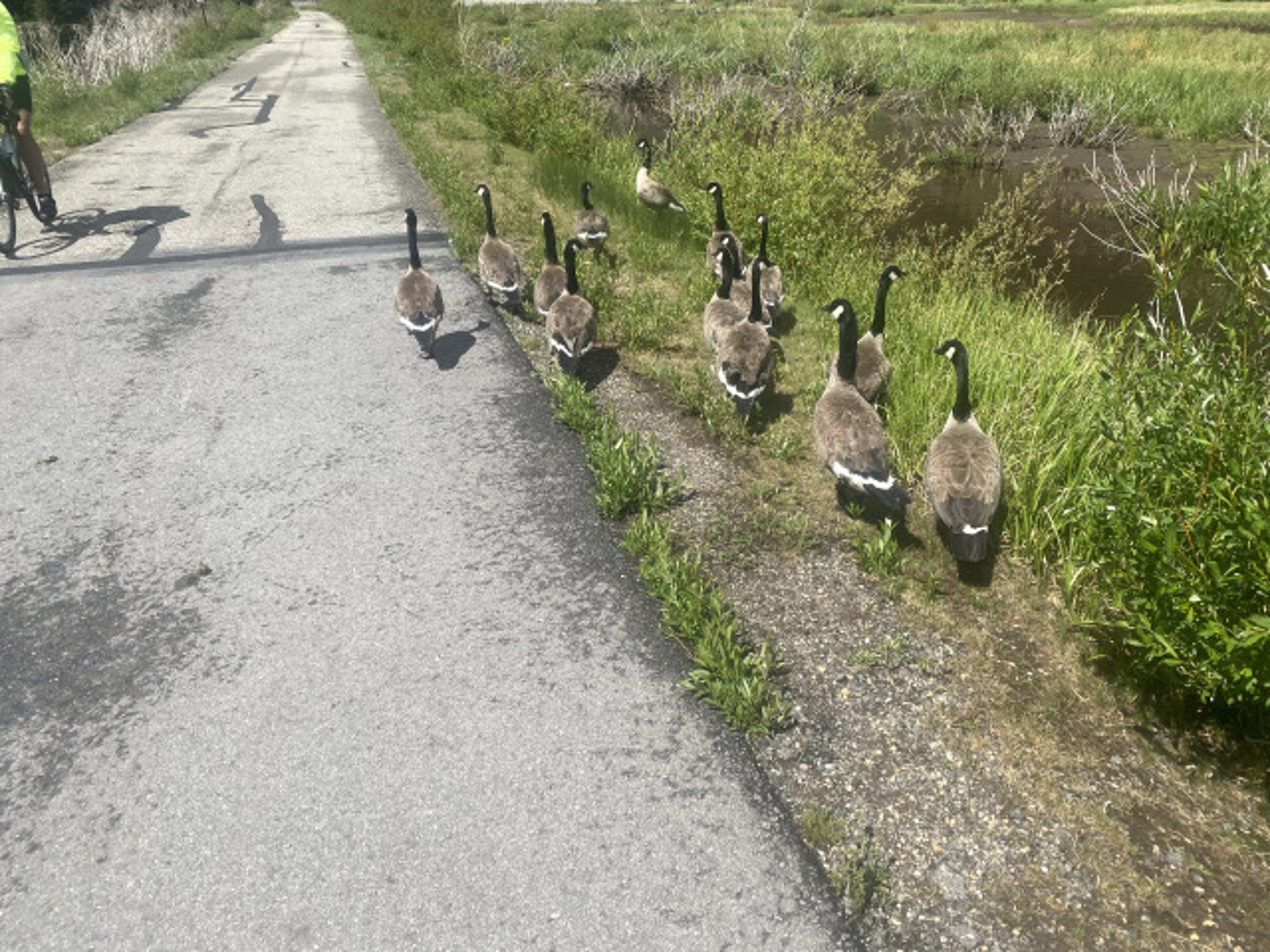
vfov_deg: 53.1
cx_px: 635
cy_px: 476
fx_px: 954
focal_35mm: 26
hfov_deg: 67.3
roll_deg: +2.1
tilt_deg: -27.4
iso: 32
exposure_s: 1/2755
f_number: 1.8
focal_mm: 4.25
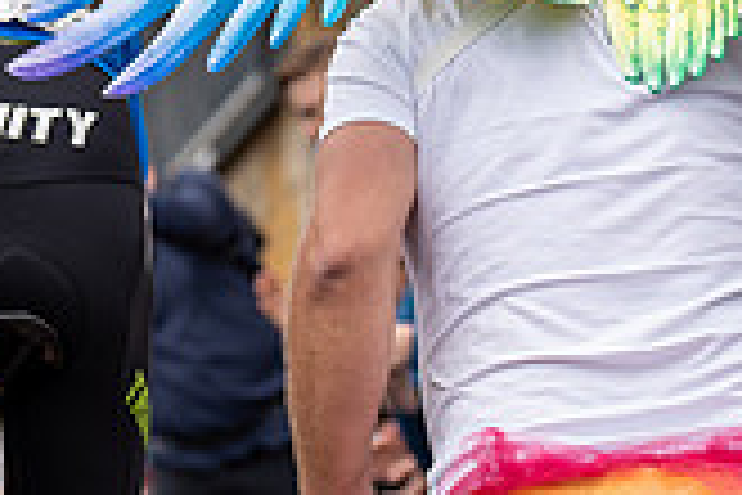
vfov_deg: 4.5
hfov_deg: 6.8
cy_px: 52
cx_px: 193
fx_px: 6265
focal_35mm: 304
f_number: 3.5
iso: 320
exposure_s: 1/1000
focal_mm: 82
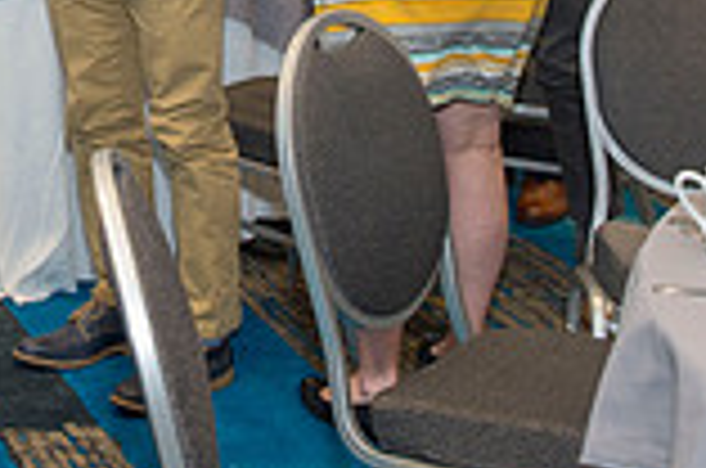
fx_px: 2172
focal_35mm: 111
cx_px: 22
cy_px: -252
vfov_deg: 11.7
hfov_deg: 18.1
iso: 1250
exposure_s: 1/250
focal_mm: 30
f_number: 2.8
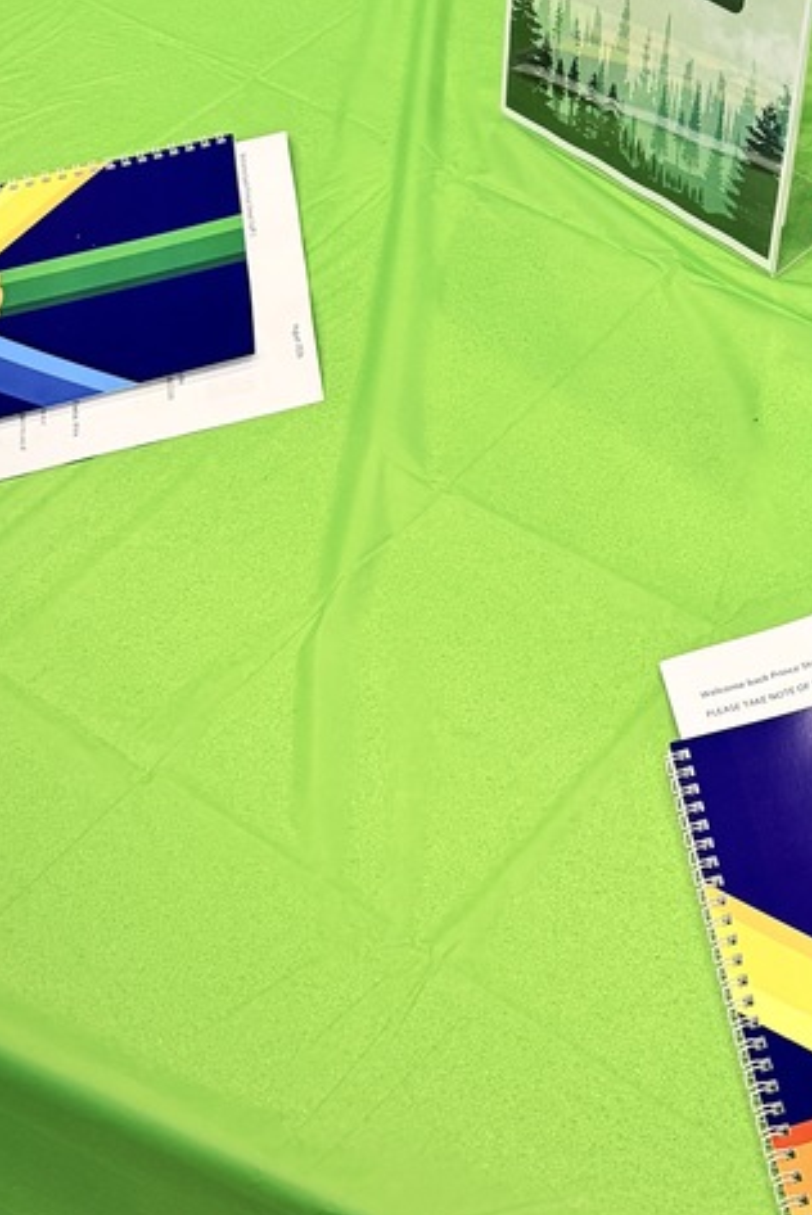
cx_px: 958
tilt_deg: -42.6
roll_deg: +2.9
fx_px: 1824
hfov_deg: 23.1
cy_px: 141
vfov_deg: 34.9
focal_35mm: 54
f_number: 1.78
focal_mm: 6.76
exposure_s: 1/60
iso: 320
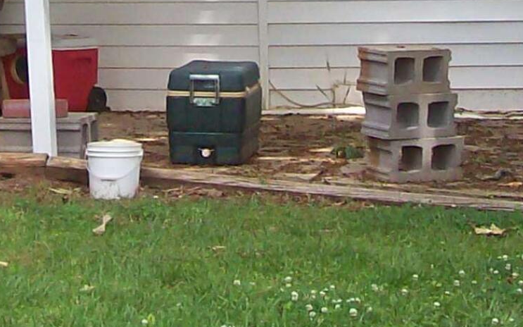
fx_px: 2195
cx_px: 115
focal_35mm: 154
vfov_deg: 8.2
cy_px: -276
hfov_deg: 13.5
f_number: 2.7
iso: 80
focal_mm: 6
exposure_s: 1/327
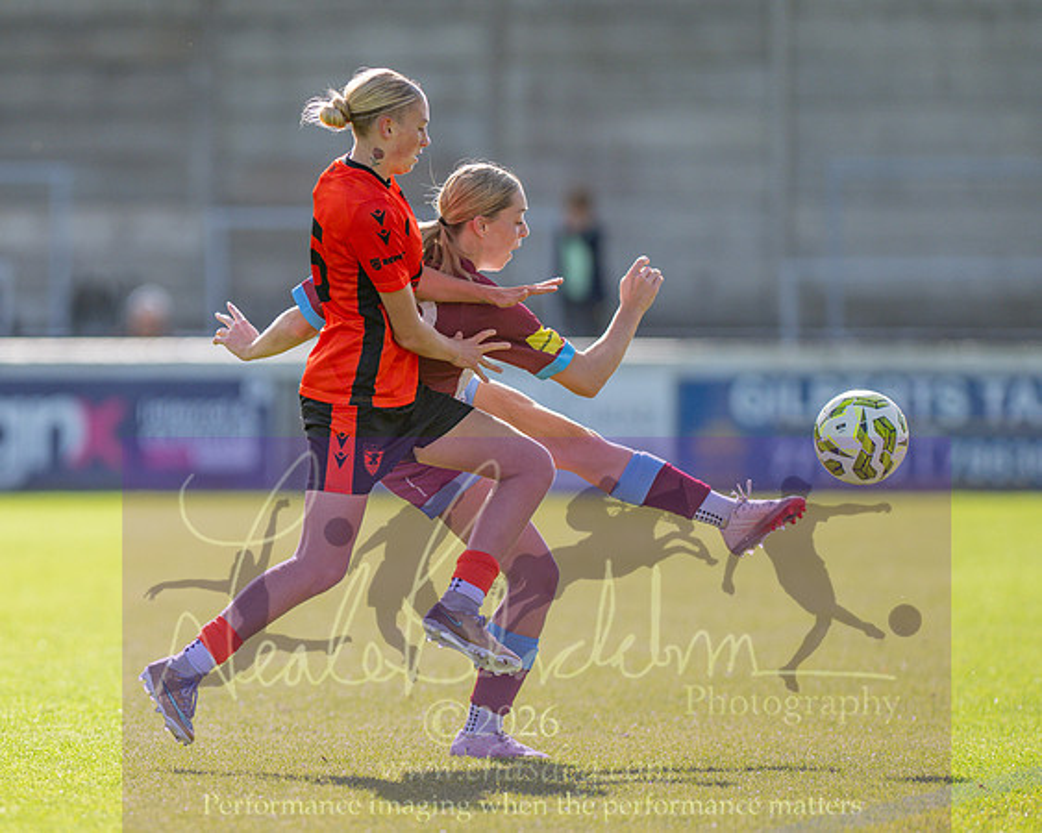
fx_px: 13552
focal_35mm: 440
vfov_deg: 3.5
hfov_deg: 4.4
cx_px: 262
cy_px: 474
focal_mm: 300
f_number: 2.8
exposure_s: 1/3200
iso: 200
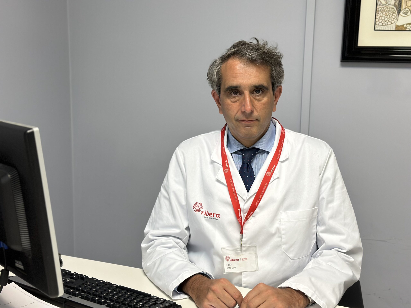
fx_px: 570
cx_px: 206
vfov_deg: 30.3
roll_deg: +0.0
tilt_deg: -9.3
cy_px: 154
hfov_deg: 39.7
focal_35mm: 48
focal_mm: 6.86
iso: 200
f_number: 1.78
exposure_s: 1/100
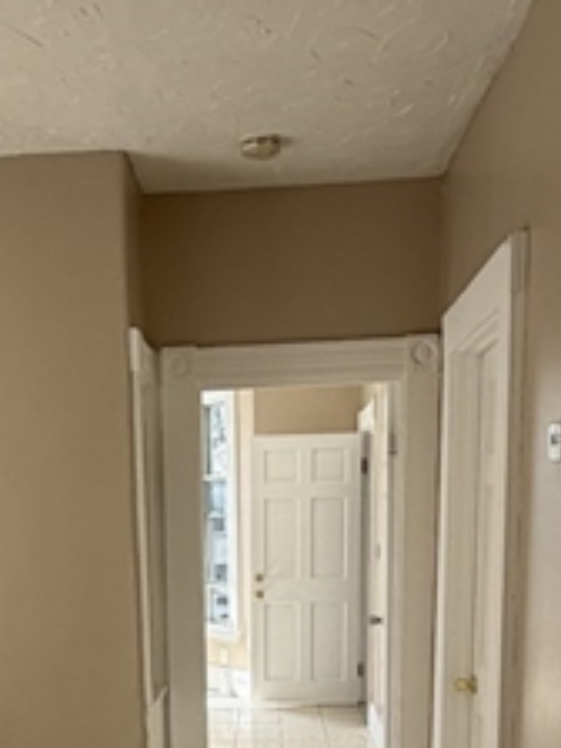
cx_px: 174
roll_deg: +2.5
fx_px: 1037
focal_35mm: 48
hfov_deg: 30.0
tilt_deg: -12.4
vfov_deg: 36.2
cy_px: 728
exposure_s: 1/130
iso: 40
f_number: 2.2
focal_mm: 2.22
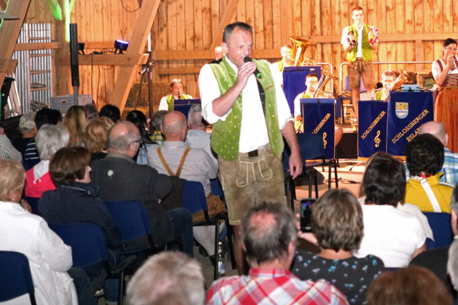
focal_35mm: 87
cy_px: 102
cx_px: 318
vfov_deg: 15.7
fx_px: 1107
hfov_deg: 23.2
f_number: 4.5
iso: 6400
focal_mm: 49
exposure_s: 1/160
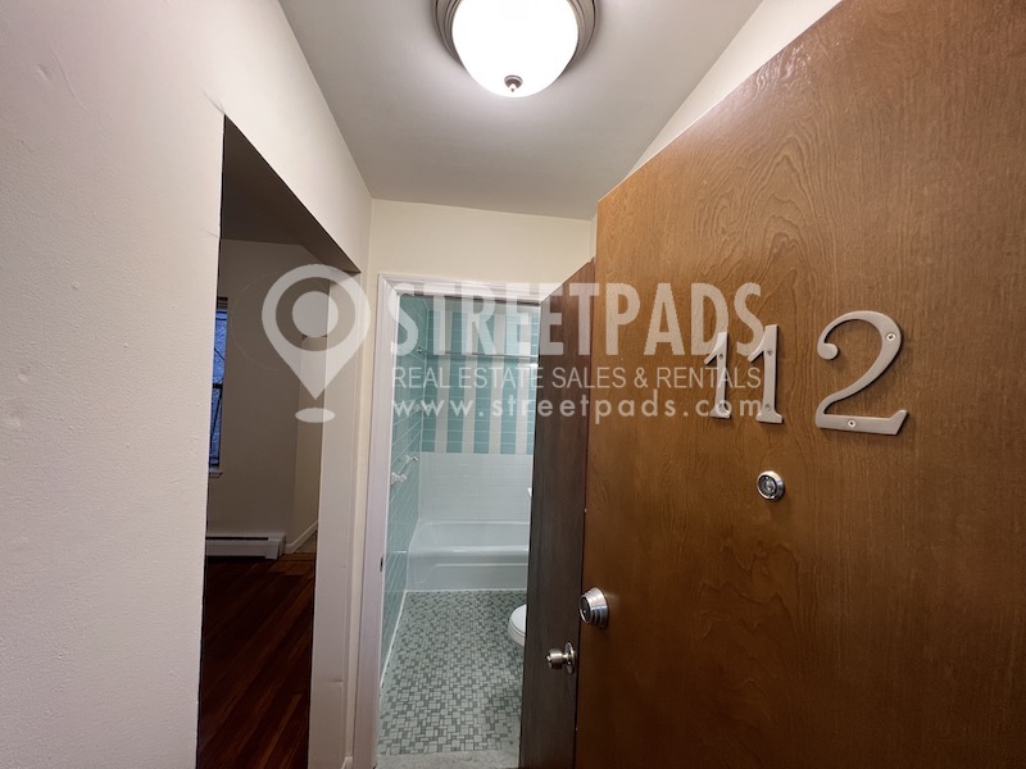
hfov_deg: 106.2
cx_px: 513
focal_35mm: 13
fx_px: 385
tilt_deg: -0.3
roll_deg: -2.4
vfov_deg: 89.9
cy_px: 384
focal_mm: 1.57
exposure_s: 1/60
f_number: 1.8
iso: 125
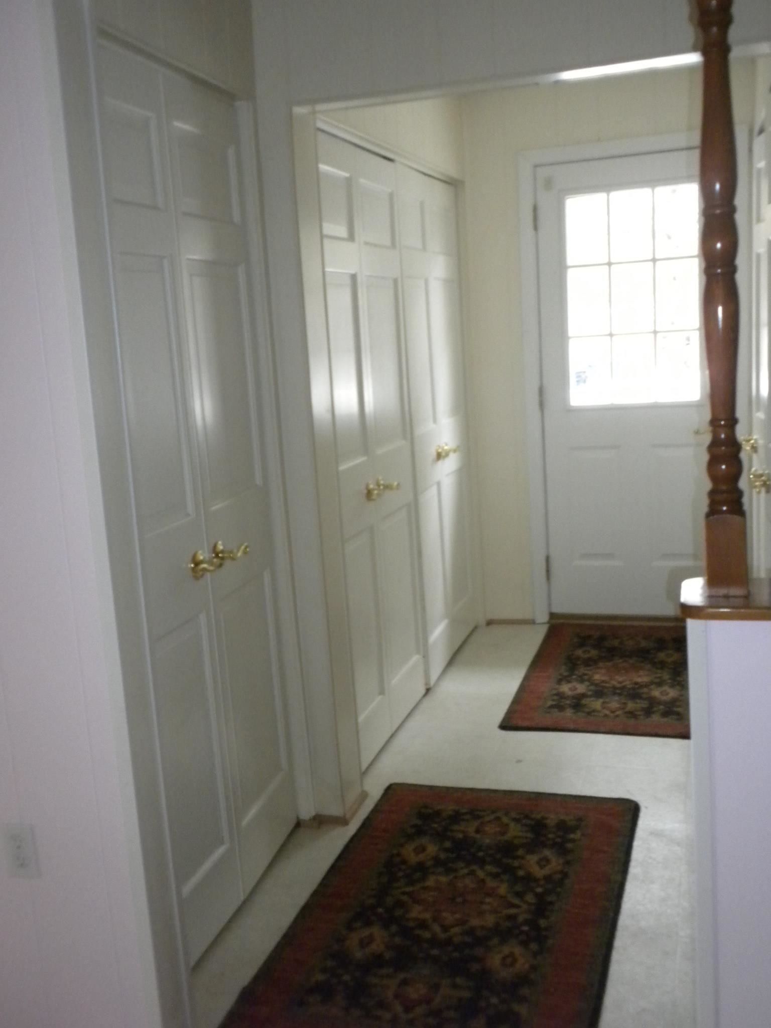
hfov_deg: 38.7
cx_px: 386
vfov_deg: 50.1
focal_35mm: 37
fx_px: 1099
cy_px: 514
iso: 400
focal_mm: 6.6
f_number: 3.5
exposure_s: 1/30
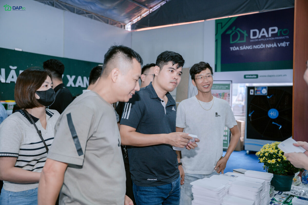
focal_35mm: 34
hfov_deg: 56.4
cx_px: 154
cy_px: 102
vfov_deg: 39.3
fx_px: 287
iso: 500
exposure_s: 1/250
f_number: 3.2
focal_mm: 33.6
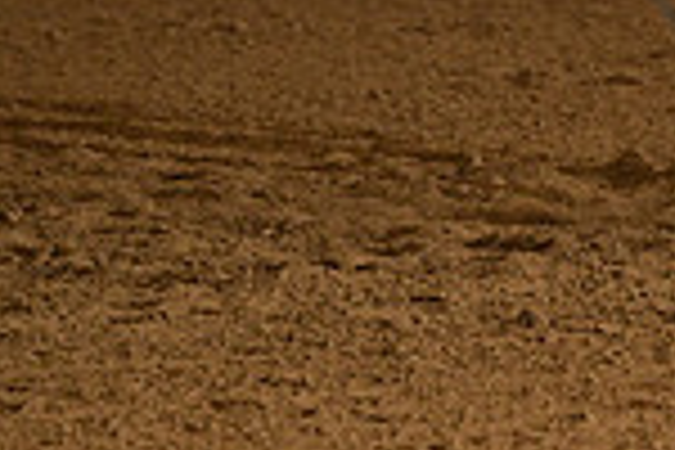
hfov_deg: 2.7
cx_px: 1084
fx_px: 14474
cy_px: -299
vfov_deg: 1.8
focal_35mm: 772
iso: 2000
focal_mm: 200
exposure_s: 1/200
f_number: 4
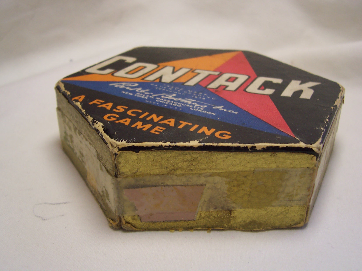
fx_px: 387
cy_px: 136
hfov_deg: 50.1
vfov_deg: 38.7
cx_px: 181
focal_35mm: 37
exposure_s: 1/90
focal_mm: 5.6
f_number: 2.8
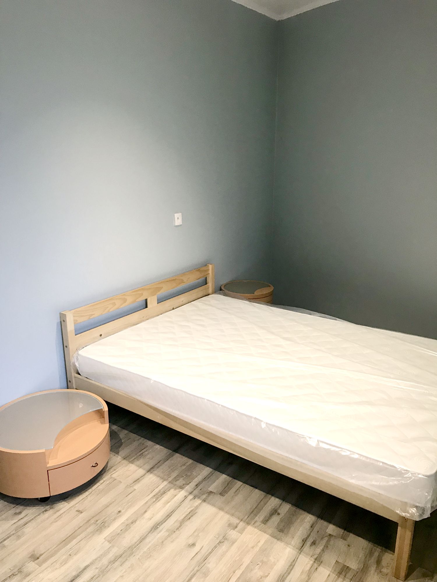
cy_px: 291
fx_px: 471
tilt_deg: -14.8
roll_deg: +1.0
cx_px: 218
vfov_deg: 63.4
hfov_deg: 49.7
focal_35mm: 28
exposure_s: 1/25
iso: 32
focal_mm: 3.99
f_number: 1.8
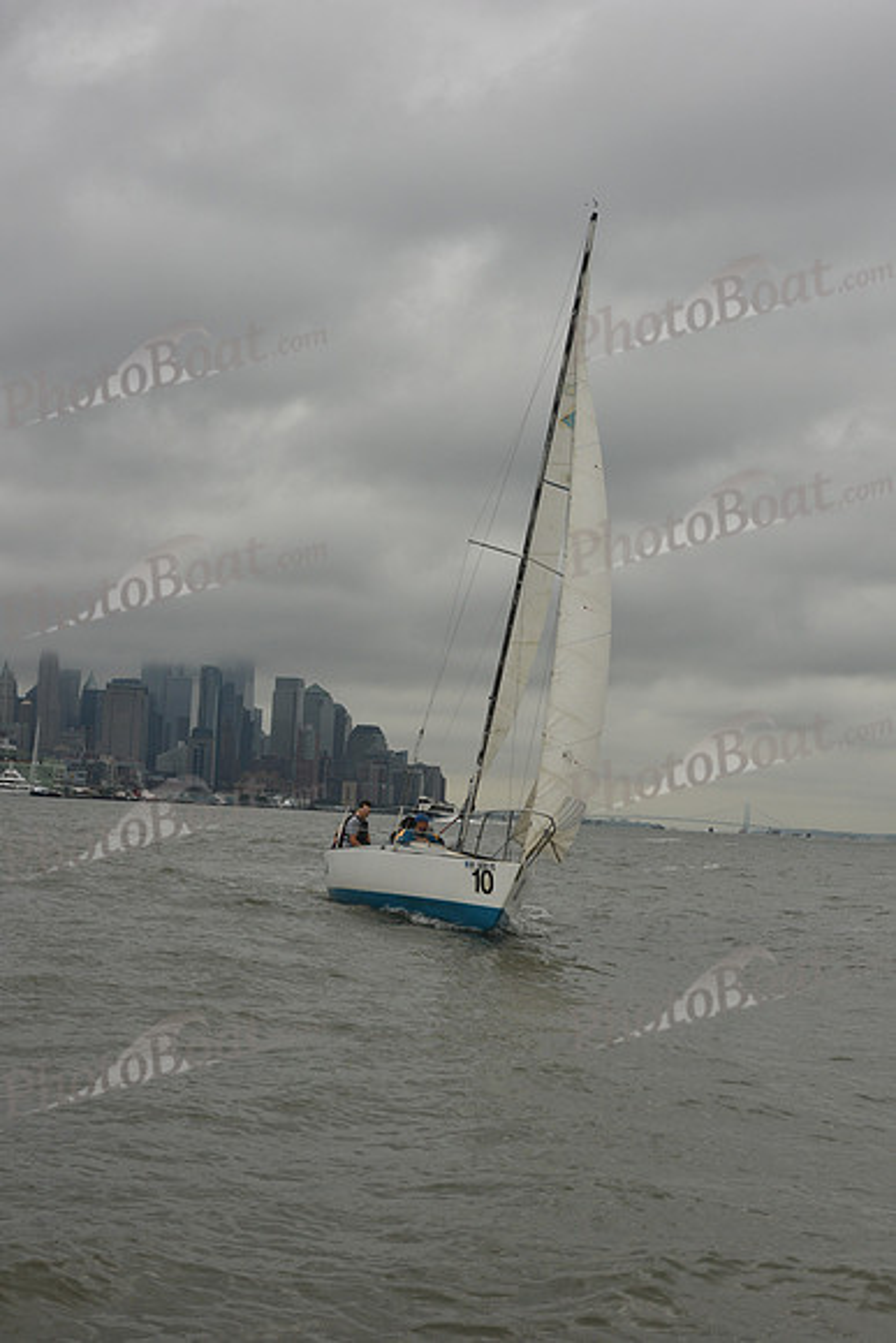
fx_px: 2612
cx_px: 448
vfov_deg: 28.8
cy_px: 672
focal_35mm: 70
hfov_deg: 19.5
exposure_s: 1/640
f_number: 10
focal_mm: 70
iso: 400
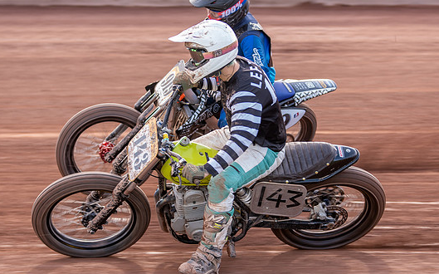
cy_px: 131
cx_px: 201
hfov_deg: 12.7
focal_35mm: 165
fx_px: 1973
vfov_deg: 7.9
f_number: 3.2
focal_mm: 100
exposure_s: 1/250
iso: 160
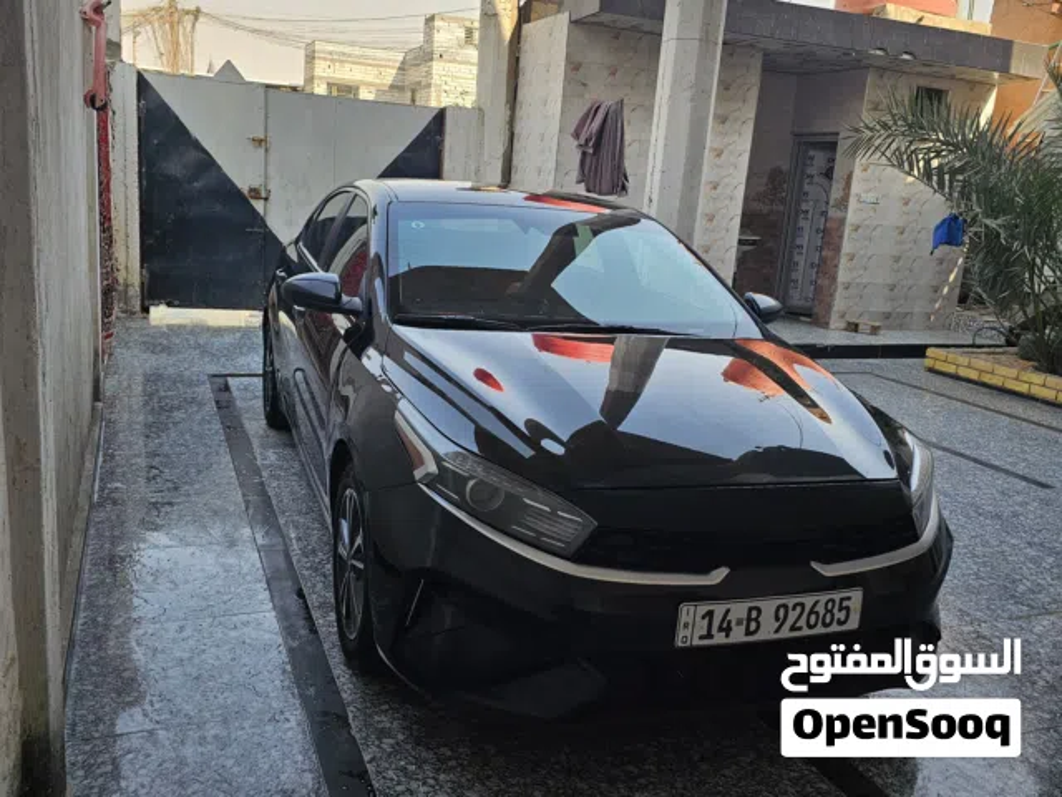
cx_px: 531
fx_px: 706
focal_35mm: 23
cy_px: 398
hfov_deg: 73.9
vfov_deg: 58.9
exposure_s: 1/385
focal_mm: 6.3
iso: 20
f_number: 1.7
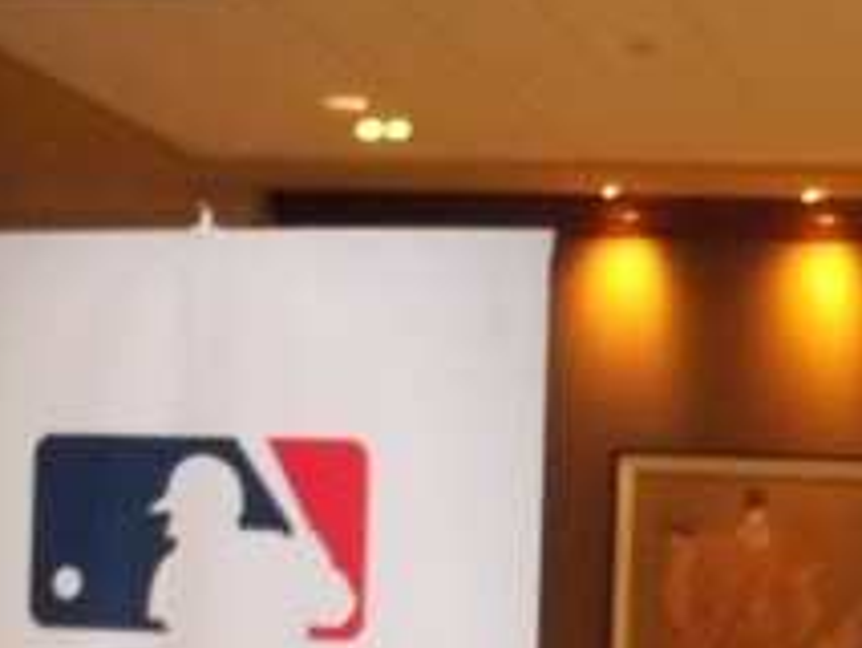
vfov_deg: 14.4
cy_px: 822
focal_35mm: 99
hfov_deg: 18.9
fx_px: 2467
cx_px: 996
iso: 320
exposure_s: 1/30
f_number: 3.3
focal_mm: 5.9
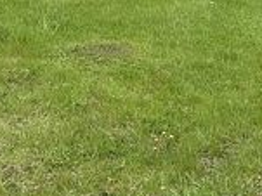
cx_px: 71
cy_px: -147
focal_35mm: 138
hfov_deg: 14.3
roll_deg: -0.7
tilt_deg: -3.2
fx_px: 1044
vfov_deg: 10.2
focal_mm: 5.7
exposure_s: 1/1209
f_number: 1.5
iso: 50
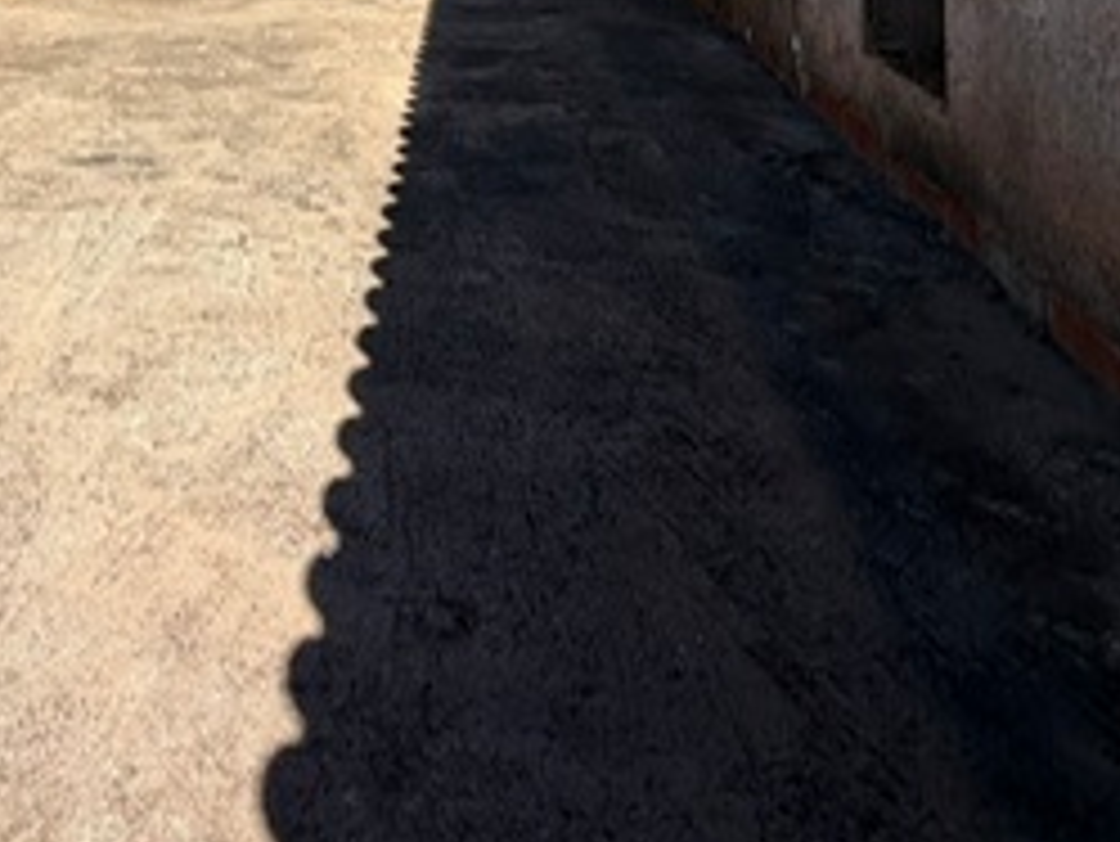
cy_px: -207
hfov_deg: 46.5
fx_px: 1165
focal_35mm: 36
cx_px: 117
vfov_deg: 31.9
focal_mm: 2.22
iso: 20
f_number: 2.2
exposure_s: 1/914
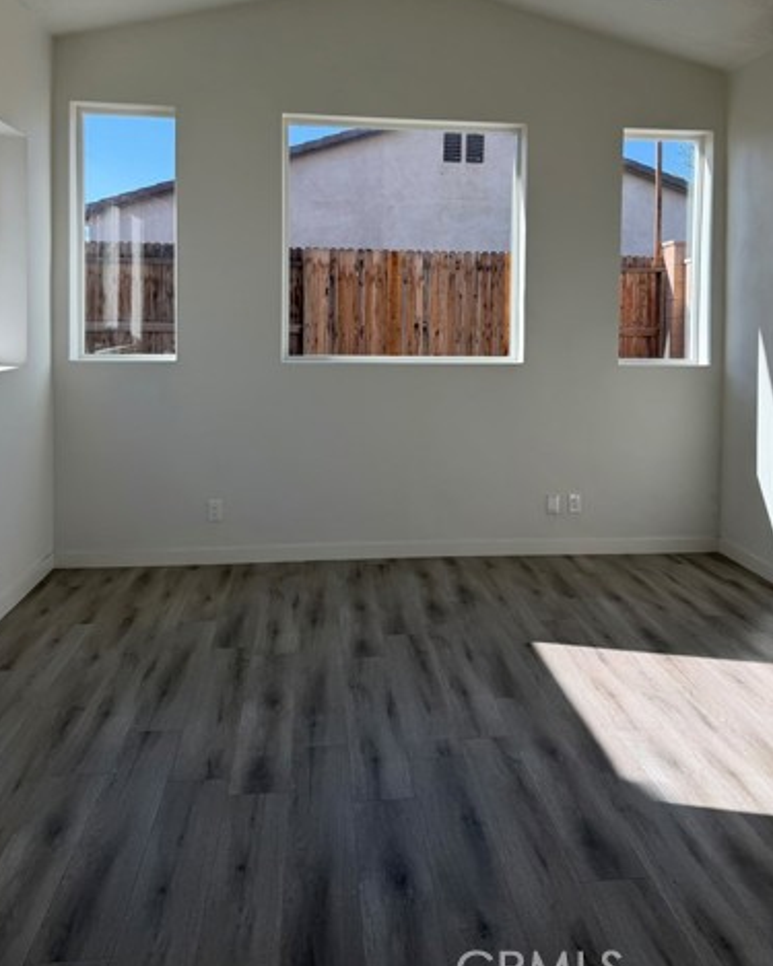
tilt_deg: -1.6
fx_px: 915
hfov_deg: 45.6
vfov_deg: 54.8
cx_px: 447
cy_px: 340
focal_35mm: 32
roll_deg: -2.6
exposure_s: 1/1005
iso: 80
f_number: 1.78
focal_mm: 6.76
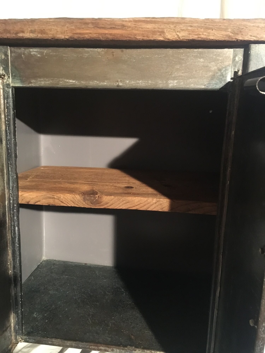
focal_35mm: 29
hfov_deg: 48.2
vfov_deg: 61.7
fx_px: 296
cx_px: 132
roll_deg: -1.6
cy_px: 176
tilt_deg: -11.3
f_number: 2.2
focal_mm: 4.15
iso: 400
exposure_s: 1/17
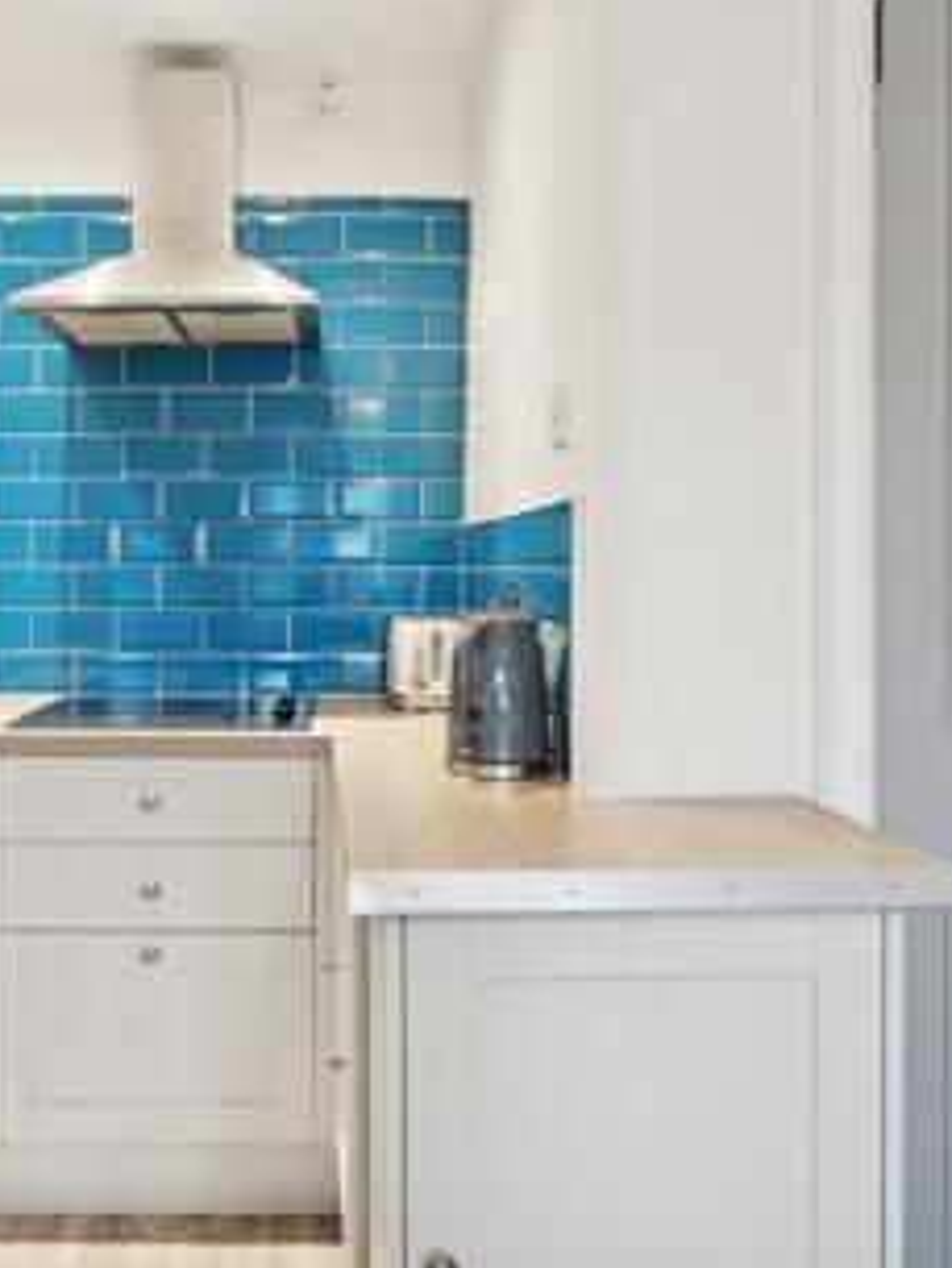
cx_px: 345
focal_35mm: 30
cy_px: 642
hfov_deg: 46.3
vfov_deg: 59.9
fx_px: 1099
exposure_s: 1/50
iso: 800
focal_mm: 20
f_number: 4
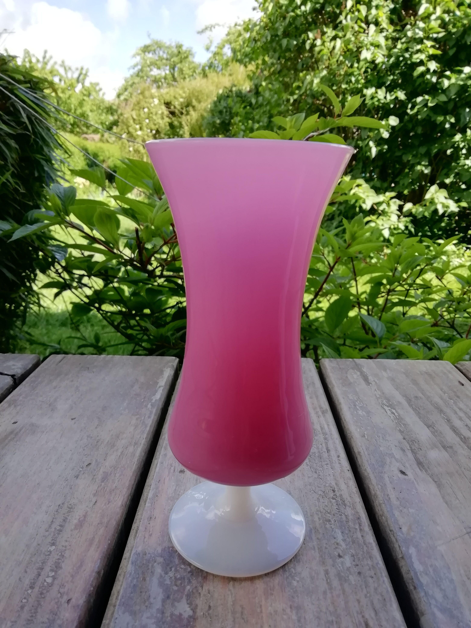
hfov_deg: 53.1
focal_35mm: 26
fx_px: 472
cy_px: 314
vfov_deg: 67.3
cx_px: 236
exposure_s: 1/320
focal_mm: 3.21
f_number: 2.2
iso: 50
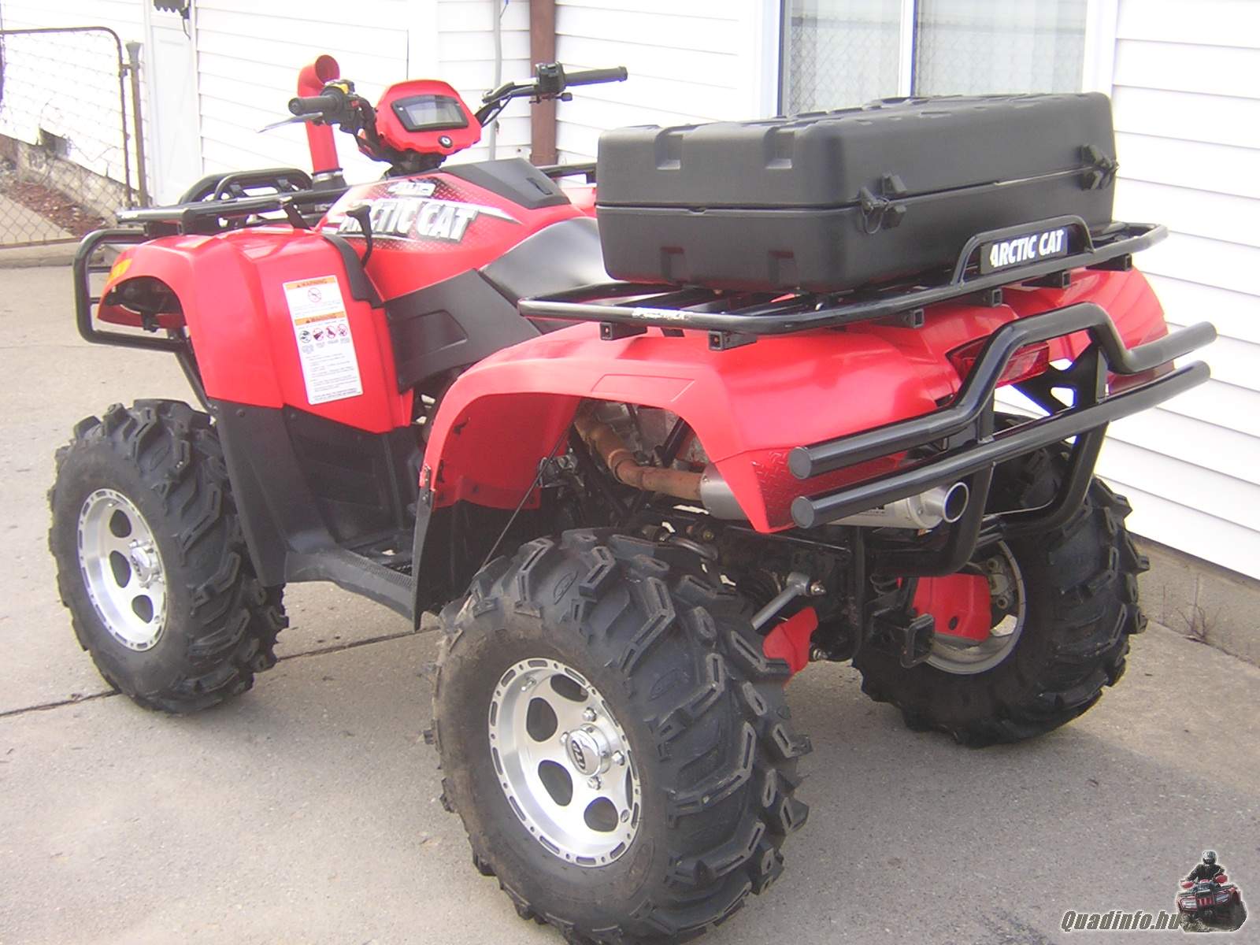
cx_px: 630
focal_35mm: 47
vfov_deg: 30.9
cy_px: 472
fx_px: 1711
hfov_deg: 40.4
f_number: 2.9
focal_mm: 6.1
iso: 100
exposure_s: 1/57.2
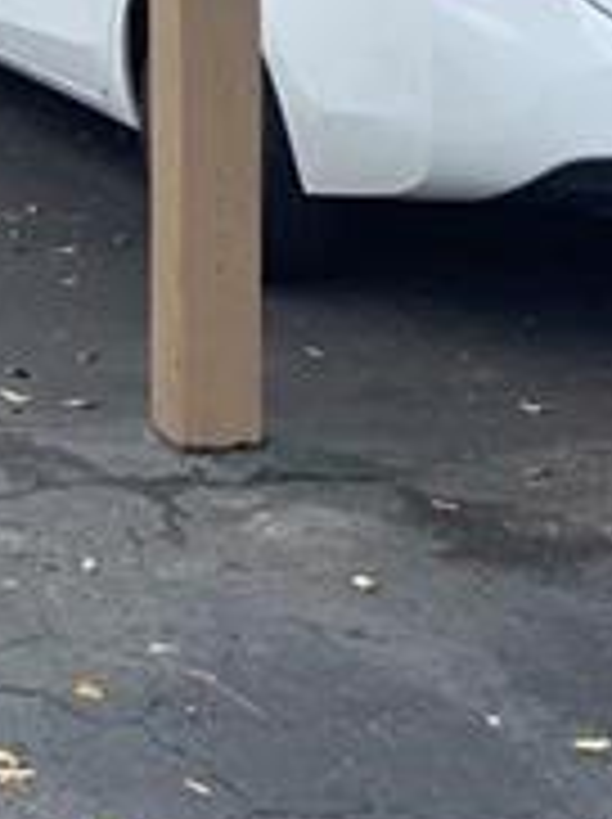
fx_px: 2599
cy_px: -194
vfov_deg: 17.0
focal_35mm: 110
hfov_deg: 11.9
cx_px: -648
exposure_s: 1/759
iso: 25
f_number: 1.8
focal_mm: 4.25
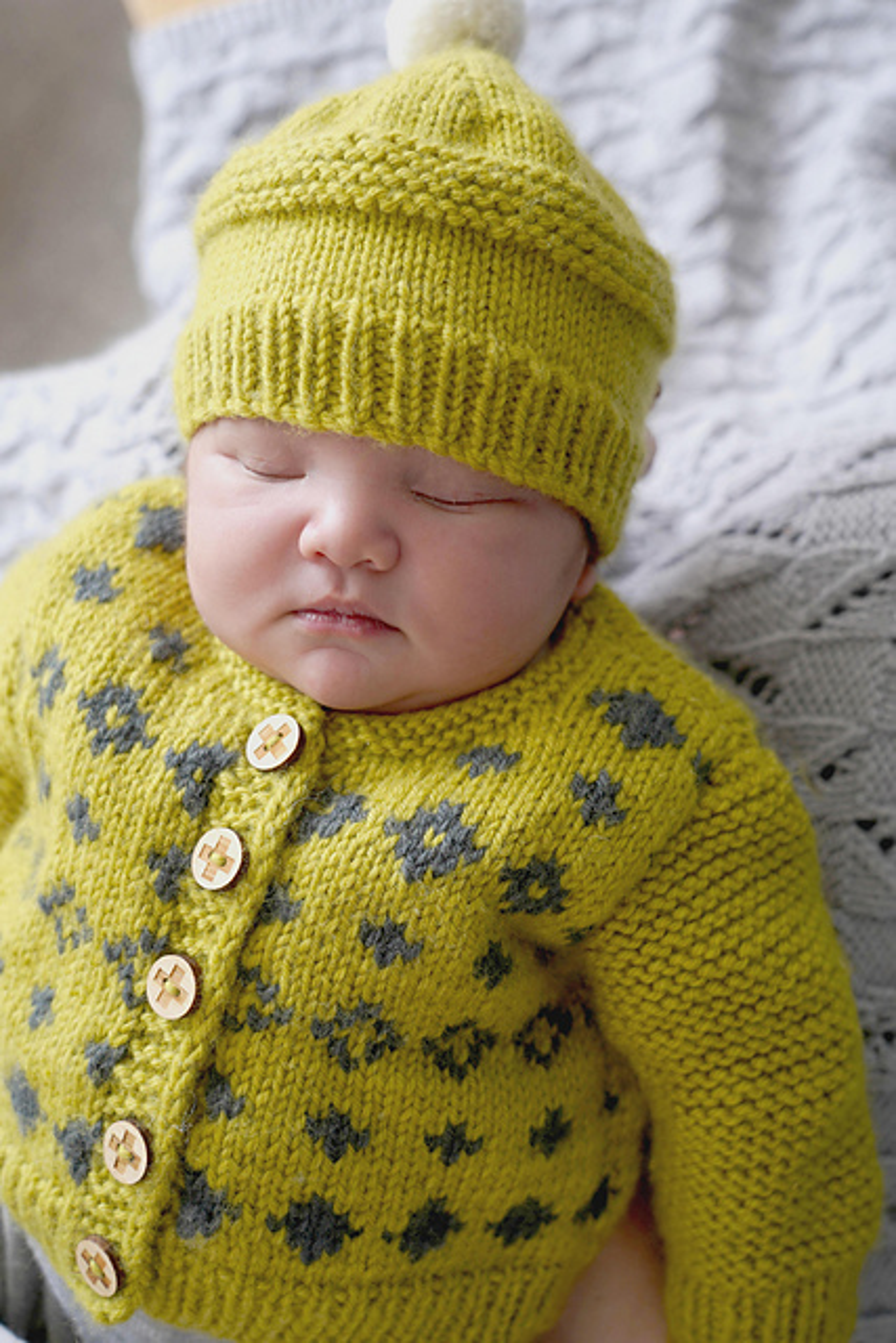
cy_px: 672
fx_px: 1604
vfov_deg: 45.4
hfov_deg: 31.2
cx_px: 448
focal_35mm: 43
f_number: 5
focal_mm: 43
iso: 125
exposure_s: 1/50
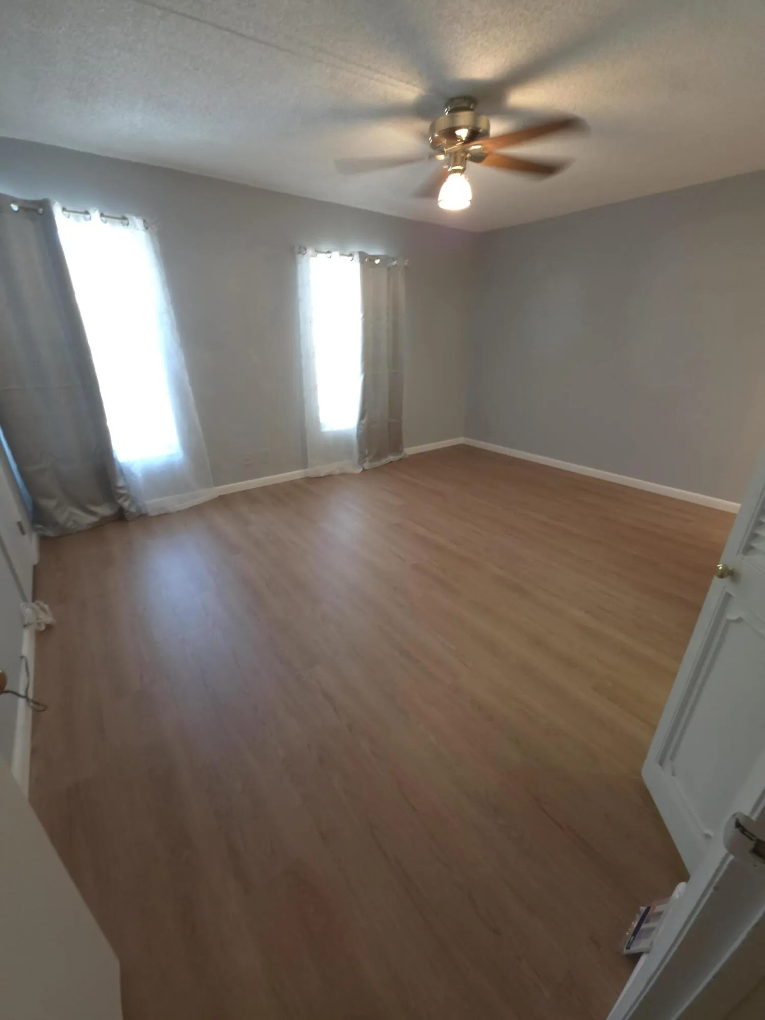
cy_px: 510
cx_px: 382
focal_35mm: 13
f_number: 1.9
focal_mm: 2.2
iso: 200
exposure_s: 1/30
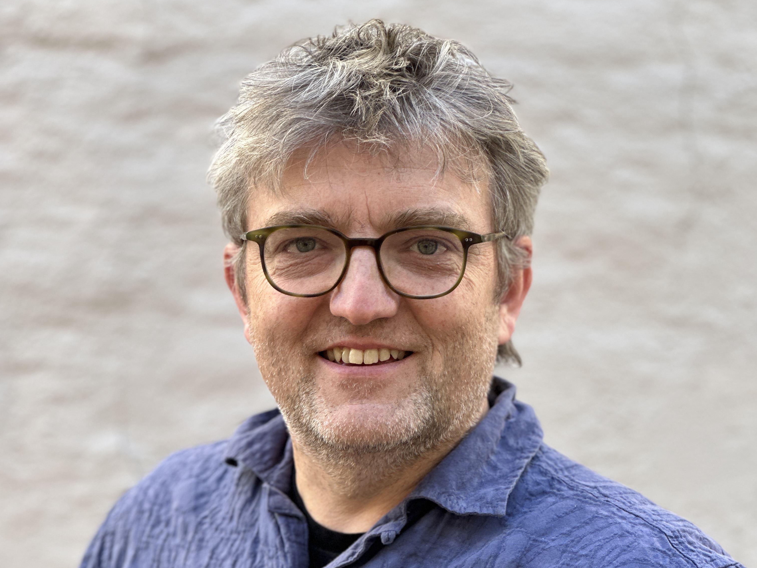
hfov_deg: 19.1
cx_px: 379
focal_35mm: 103
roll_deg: -1.0
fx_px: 2253
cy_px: 378
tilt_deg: -0.6
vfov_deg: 14.3
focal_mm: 9
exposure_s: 1/121
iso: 100
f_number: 2.8
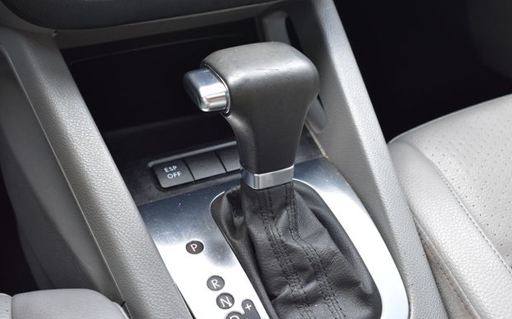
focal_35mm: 49
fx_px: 677
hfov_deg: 41.4
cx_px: 251
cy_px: 157
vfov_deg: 26.6
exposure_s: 1/25
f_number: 7.1
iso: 400
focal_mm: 31
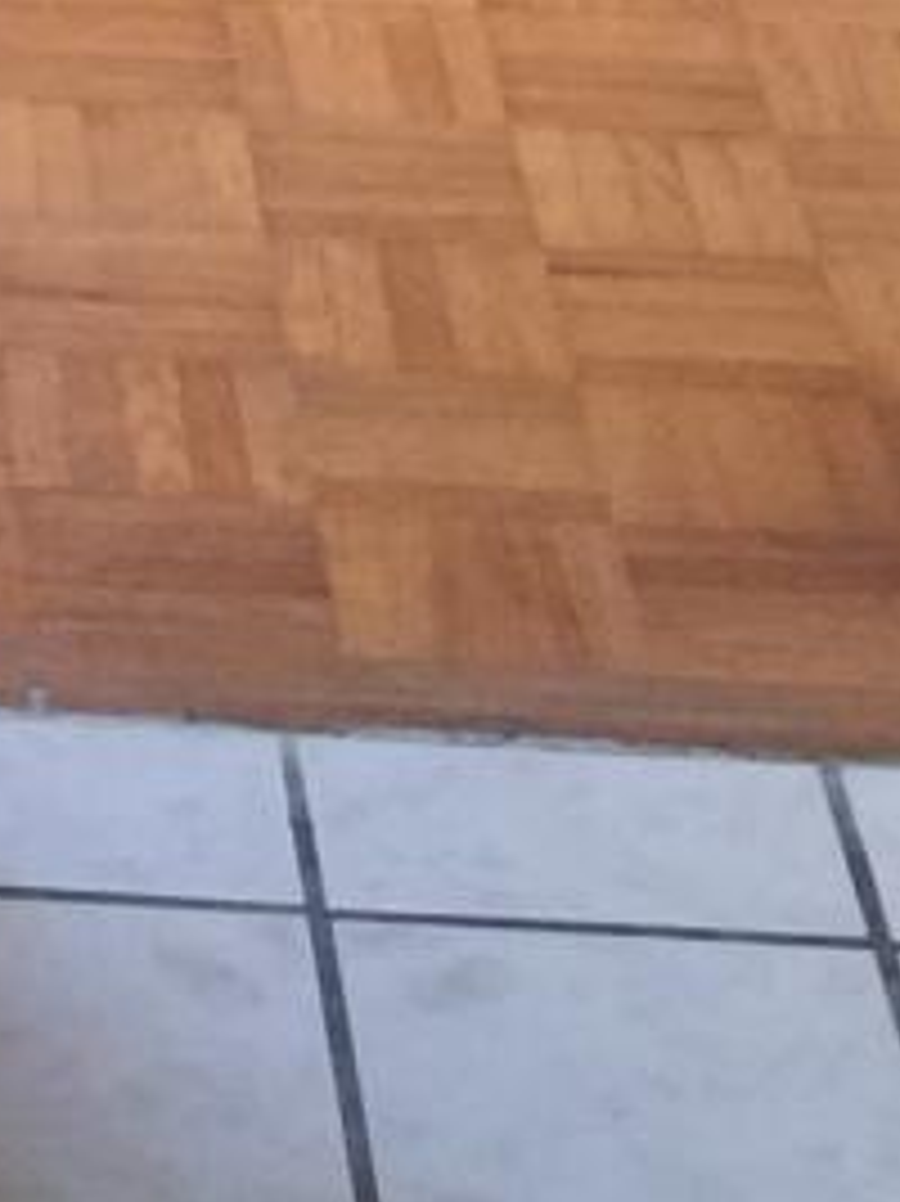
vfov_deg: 8.3
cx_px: -513
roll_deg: -1.7
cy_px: -1778
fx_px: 7529
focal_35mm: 217
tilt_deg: -10.1
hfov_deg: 6.7
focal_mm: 4.15
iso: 50
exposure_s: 1/30
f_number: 2.2
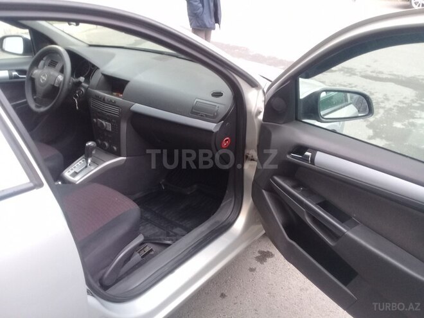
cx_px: 212
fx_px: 380
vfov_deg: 45.4
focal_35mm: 31
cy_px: 159
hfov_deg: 58.4
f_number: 2.2
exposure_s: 1/33
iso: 50
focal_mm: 3.3
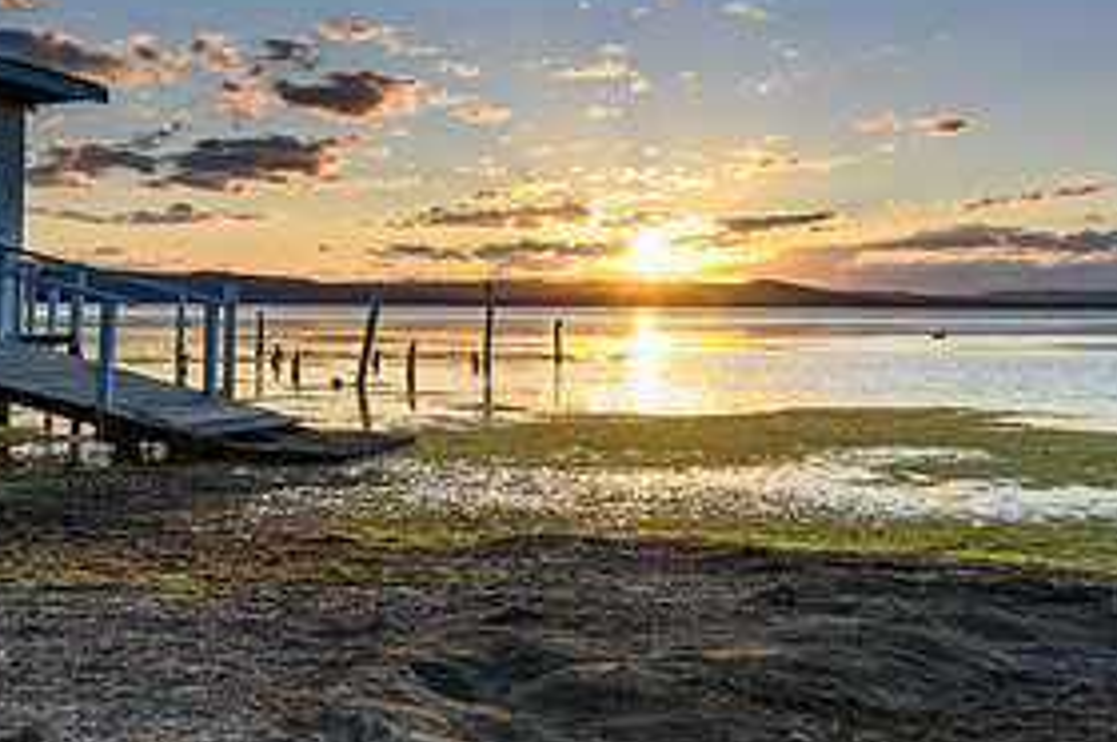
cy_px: 205
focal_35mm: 50
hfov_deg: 39.6
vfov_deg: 26.7
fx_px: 1550
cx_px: 582
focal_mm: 24
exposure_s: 1/20
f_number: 8
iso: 100
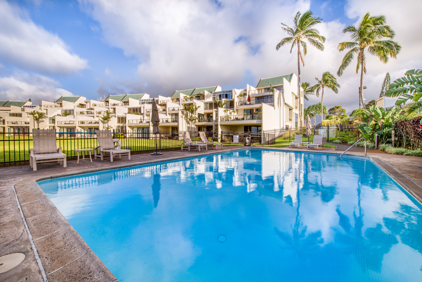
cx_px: 211
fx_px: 164
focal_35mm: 14
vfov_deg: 81.3
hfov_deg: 104.2
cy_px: 141
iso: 50
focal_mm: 14
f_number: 16
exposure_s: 1/60
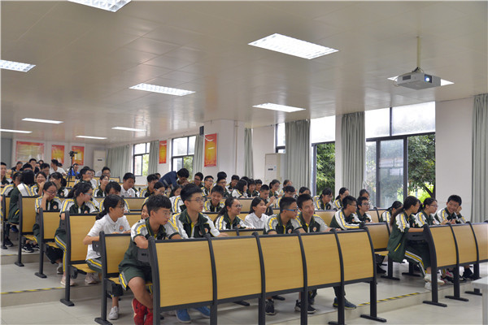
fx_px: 474
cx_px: 244
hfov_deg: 54.4
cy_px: 162
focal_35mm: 35
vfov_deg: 37.9
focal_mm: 35
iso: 1600
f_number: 5.6
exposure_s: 1/125
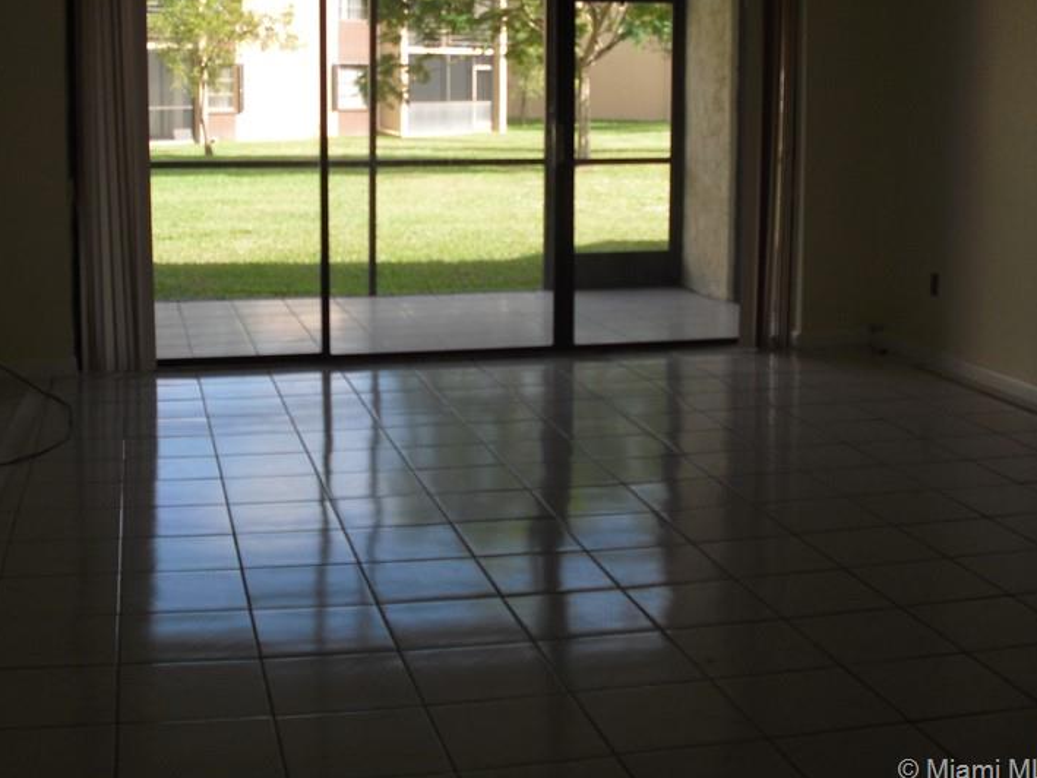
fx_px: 1558
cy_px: 230
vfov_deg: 27.8
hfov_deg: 36.8
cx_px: 462
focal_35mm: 52
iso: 100
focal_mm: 6.3
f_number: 3.1
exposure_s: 1/250
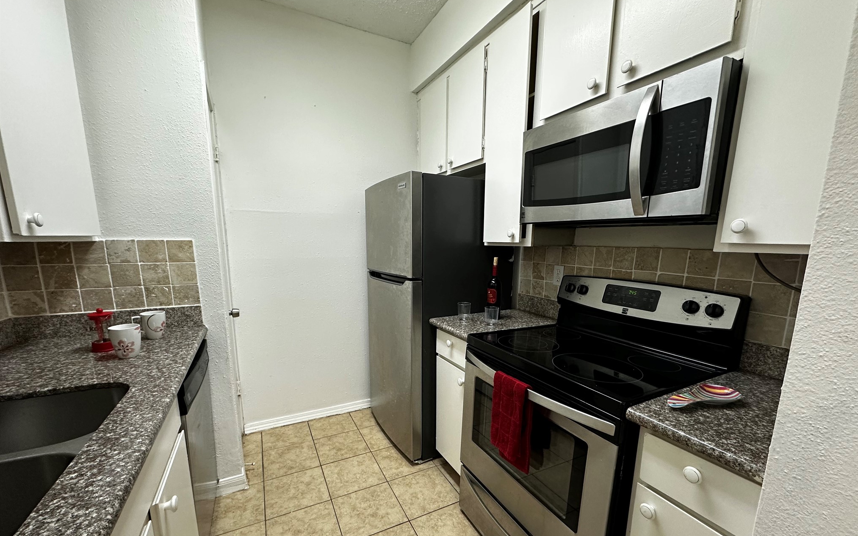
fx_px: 351
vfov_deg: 74.4
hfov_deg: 101.5
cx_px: 433
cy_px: 306
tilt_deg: -11.0
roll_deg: -0.6
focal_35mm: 15
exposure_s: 1/120
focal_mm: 2.22
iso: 200
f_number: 2.2
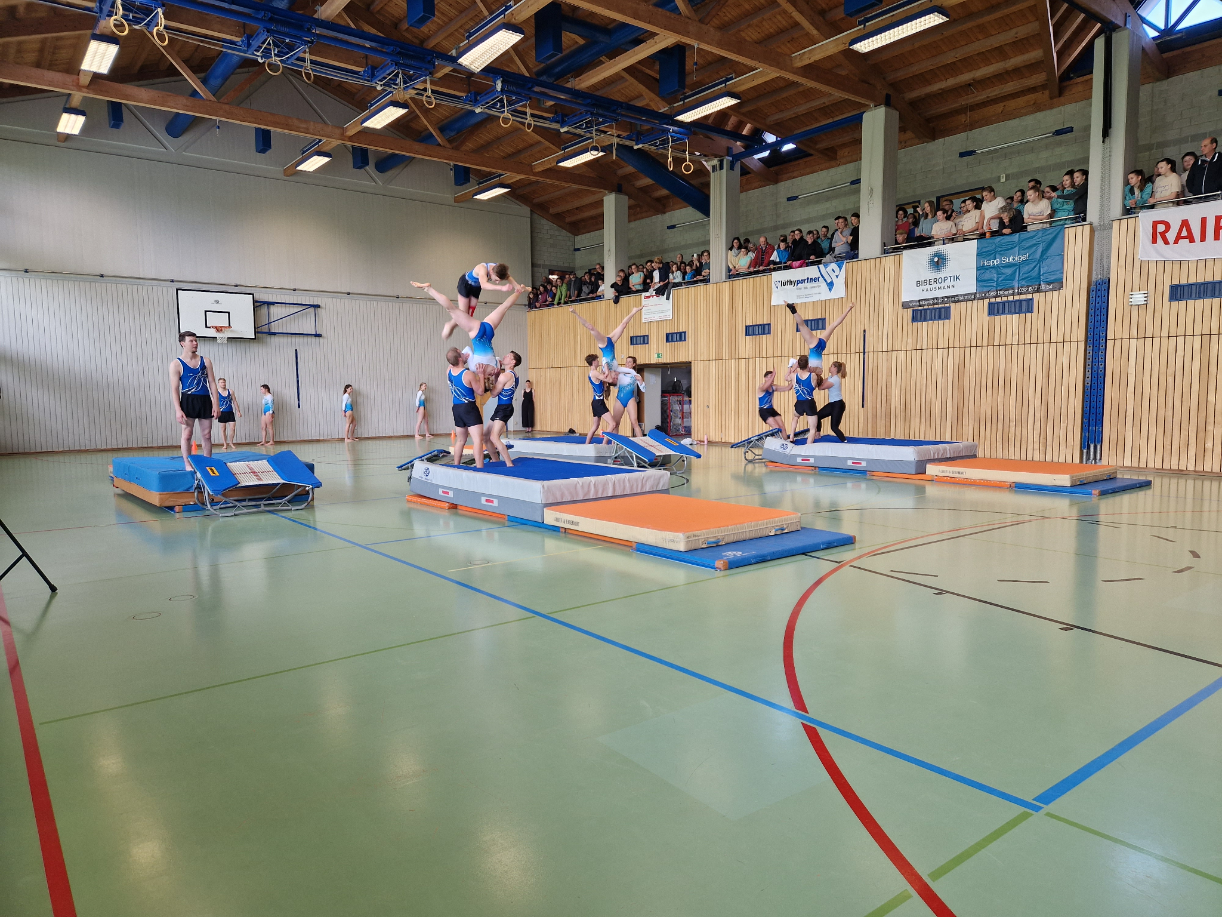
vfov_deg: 58.9
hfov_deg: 73.9
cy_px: 458
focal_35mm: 23
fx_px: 812
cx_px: 611
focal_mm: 5.4
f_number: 1.8
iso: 100
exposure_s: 1/100
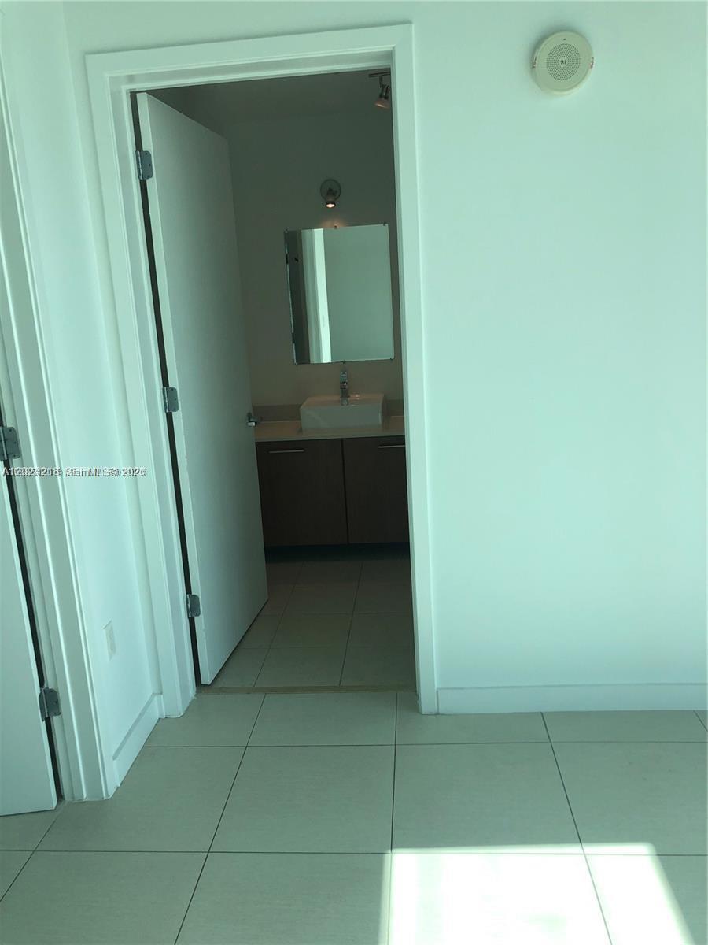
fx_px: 764
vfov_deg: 63.4
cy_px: 472
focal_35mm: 28
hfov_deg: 49.7
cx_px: 354
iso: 20
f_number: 1.8
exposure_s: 1/552
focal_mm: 4
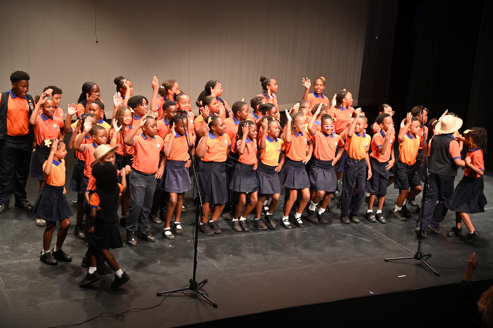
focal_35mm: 62
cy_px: 164
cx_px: 246
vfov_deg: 21.9
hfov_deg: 32.4
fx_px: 848
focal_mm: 62
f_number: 4
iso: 2000
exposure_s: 1/125
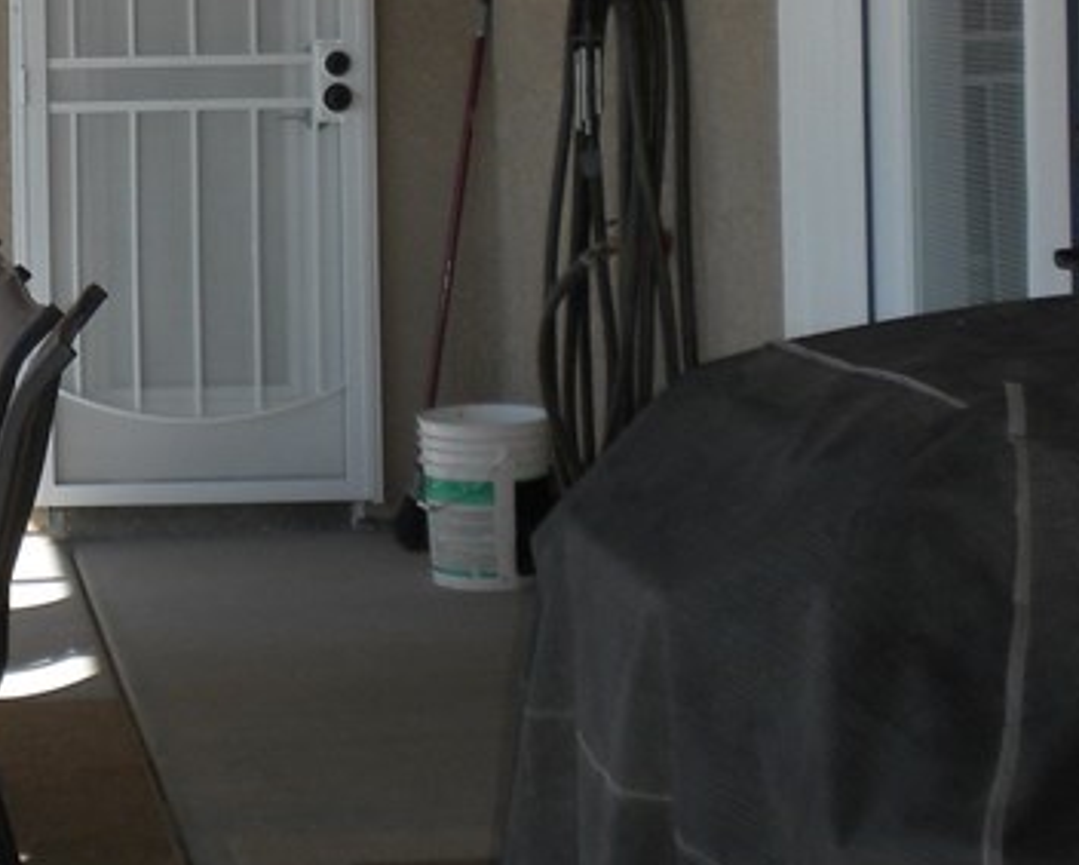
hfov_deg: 17.7
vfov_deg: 14.4
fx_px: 3355
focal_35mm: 105
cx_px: -77
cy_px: -9
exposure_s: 1/542
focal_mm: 6.6
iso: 90
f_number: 3.5
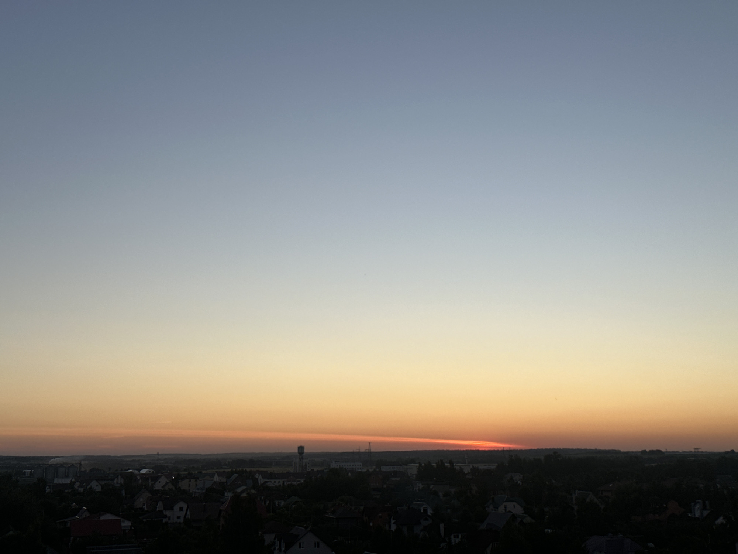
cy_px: 277
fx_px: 1023
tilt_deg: +10.0
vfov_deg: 30.3
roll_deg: +0.3
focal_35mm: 48
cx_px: 369
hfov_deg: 39.7
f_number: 1.78
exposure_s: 1/1085
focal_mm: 6.86
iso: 64
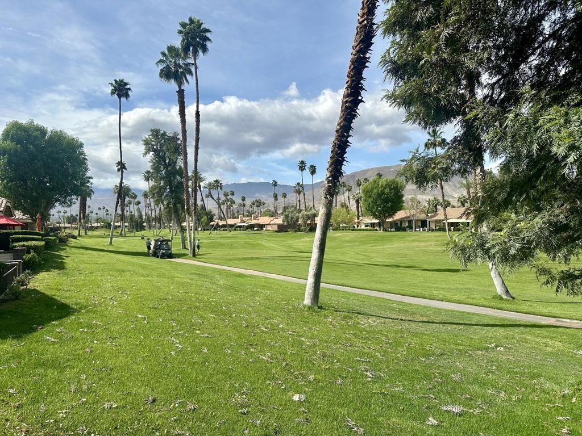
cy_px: 218
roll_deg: +1.0
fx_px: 404
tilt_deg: +0.9
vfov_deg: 56.8
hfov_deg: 71.6
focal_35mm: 24
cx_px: 291
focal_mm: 6.86
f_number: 1.78
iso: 80
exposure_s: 1/5848
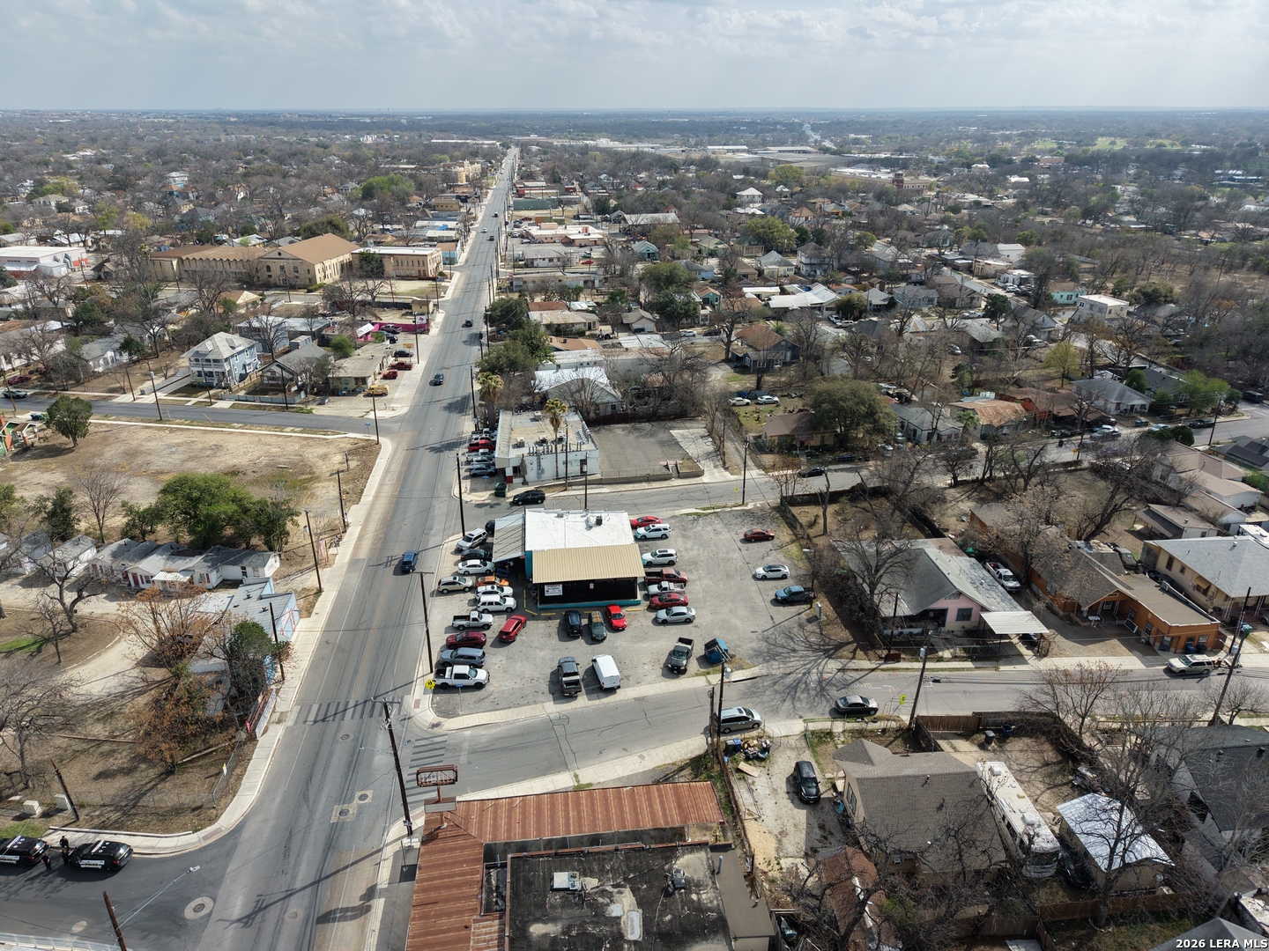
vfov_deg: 56.8
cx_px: 634
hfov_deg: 71.6
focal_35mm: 24
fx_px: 880
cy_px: 476
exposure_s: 1/6400
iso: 270
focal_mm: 8.67
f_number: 1.8
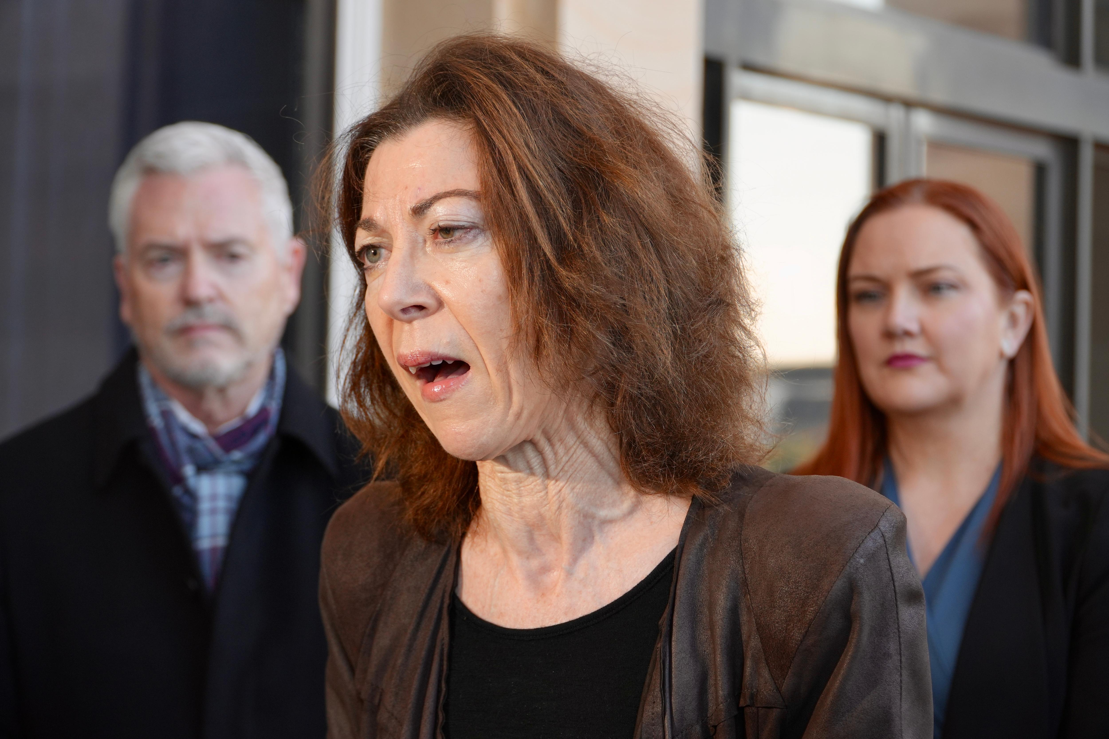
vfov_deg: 16.9
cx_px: 554
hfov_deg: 25.1
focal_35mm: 81
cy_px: 370
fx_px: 2495
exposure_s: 1/160
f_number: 4
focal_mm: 54
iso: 200
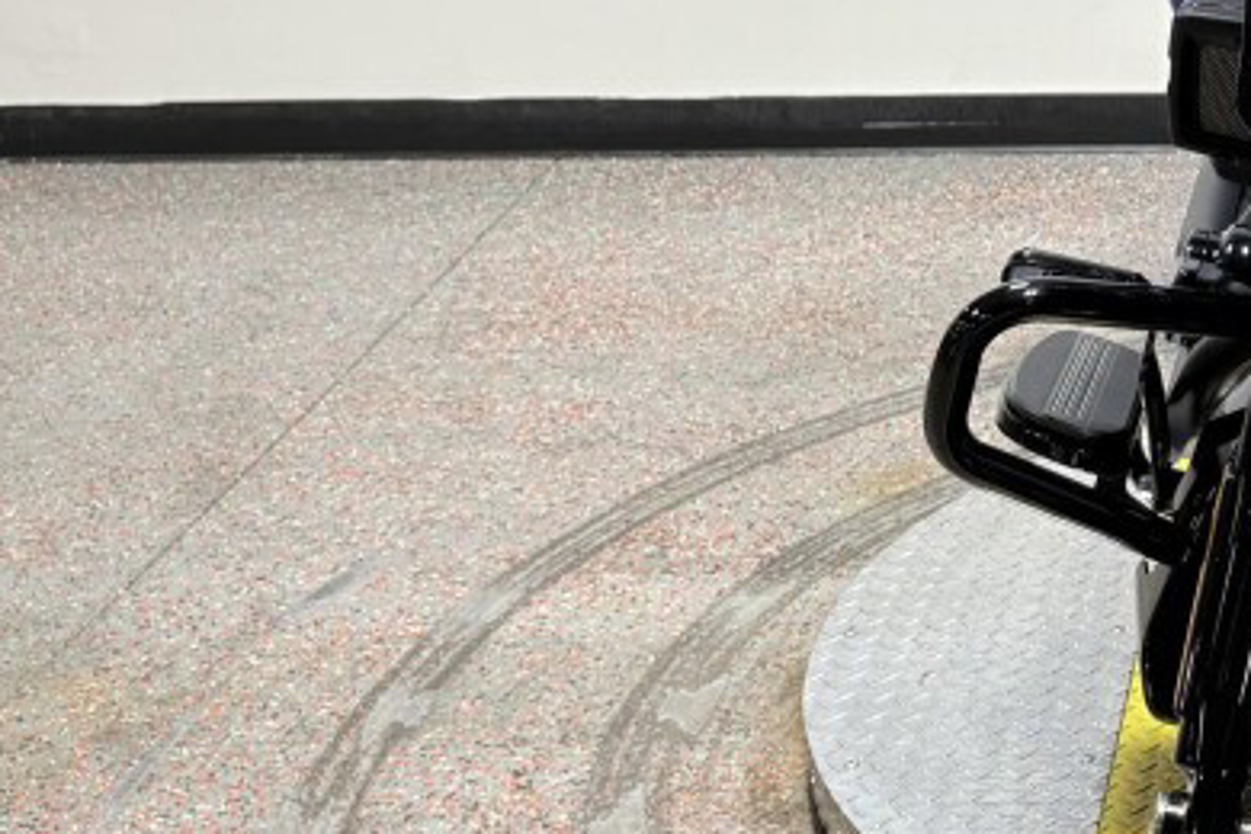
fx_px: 2571
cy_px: 74
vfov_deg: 18.1
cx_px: 1419
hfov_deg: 25.2
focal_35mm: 74
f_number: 1.6
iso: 40
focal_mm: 5.96
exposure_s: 1/120
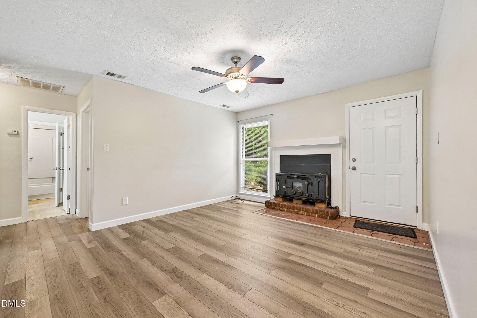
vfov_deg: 81.2
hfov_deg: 104.3
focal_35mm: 14
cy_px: 159
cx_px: 238
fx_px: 185
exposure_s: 1/20
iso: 400
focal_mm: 14
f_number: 8
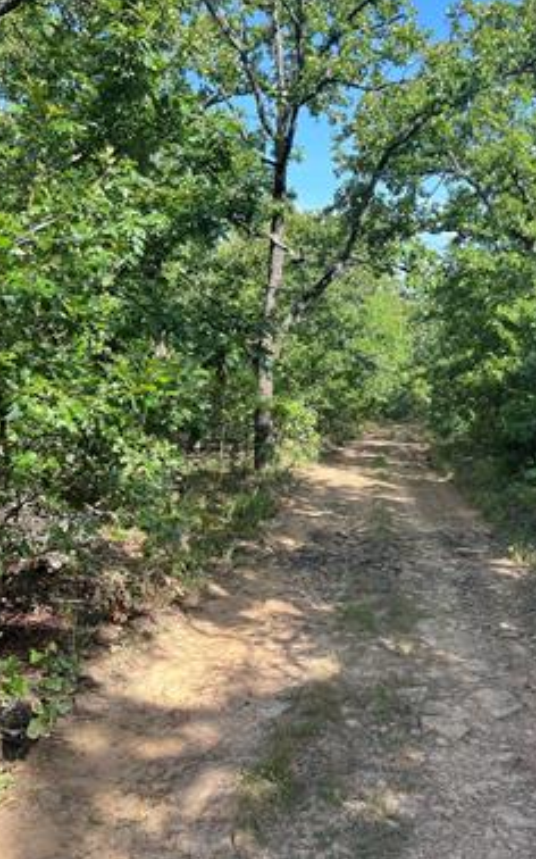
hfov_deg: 35.8
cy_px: 432
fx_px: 819
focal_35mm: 35
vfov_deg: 55.3
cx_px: 372
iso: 50
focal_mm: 5.7
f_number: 1.5
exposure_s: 1/797
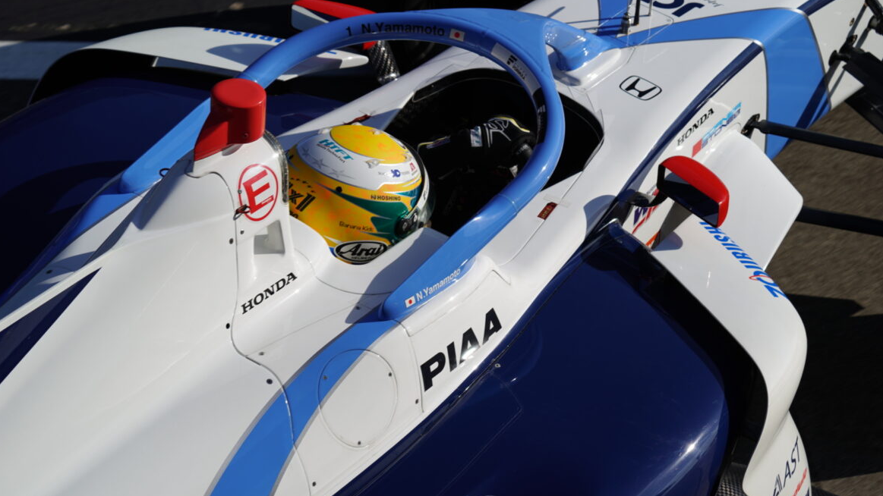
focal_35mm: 211
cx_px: 440
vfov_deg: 5.8
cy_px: 257
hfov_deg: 10.2
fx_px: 4940
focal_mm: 200
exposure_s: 1/320
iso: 100
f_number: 10
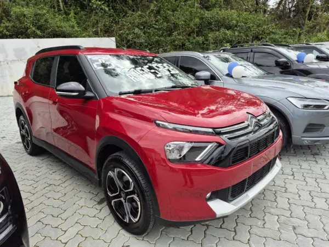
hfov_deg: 73.9
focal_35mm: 23
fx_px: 219
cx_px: 164
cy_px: 124
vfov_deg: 58.9
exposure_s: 1/988
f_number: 1.8
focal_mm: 5.4
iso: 25
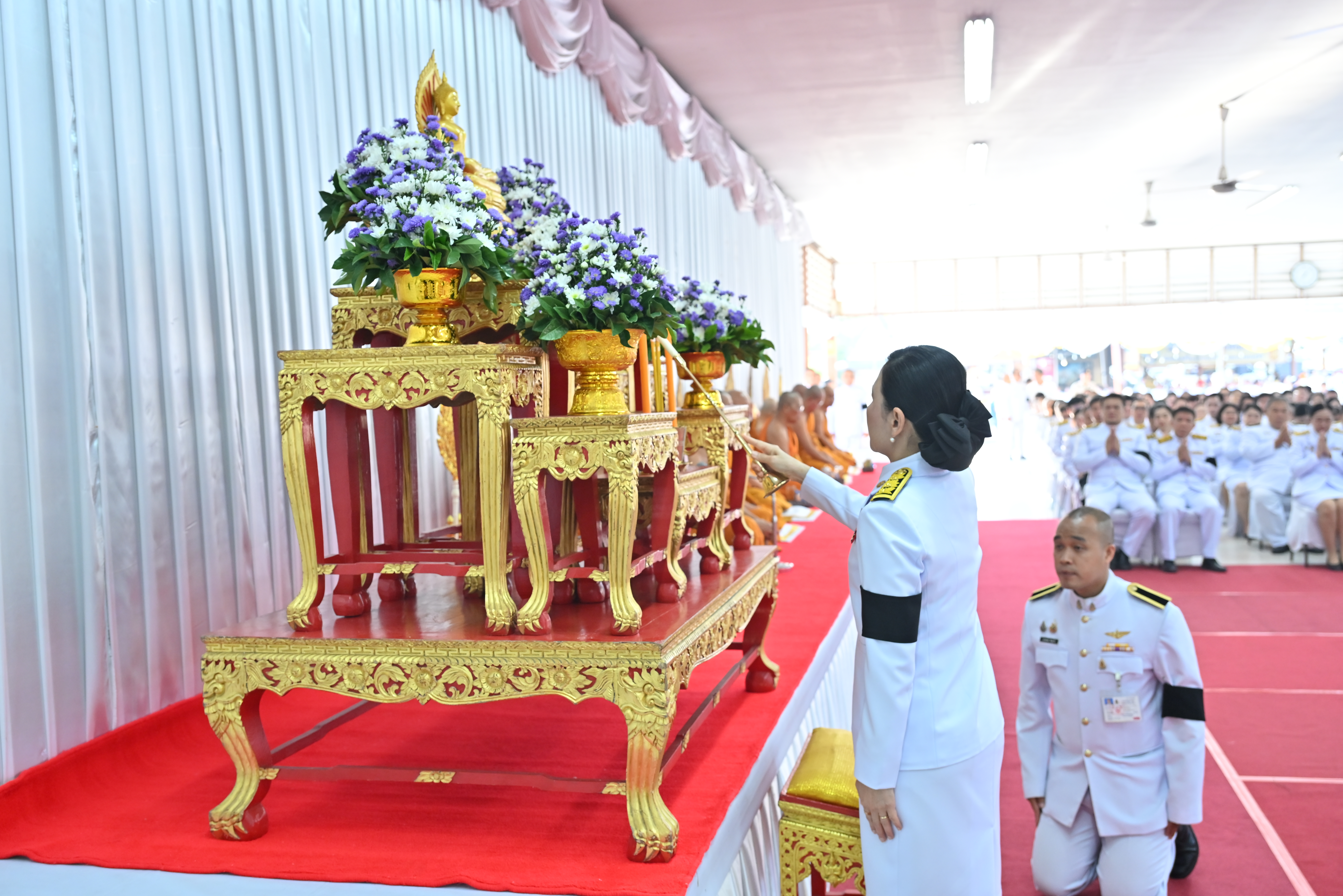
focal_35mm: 36
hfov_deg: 53.1
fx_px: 1343
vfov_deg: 36.9
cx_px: 672
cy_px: 448
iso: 1250
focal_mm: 36
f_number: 4
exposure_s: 1/200
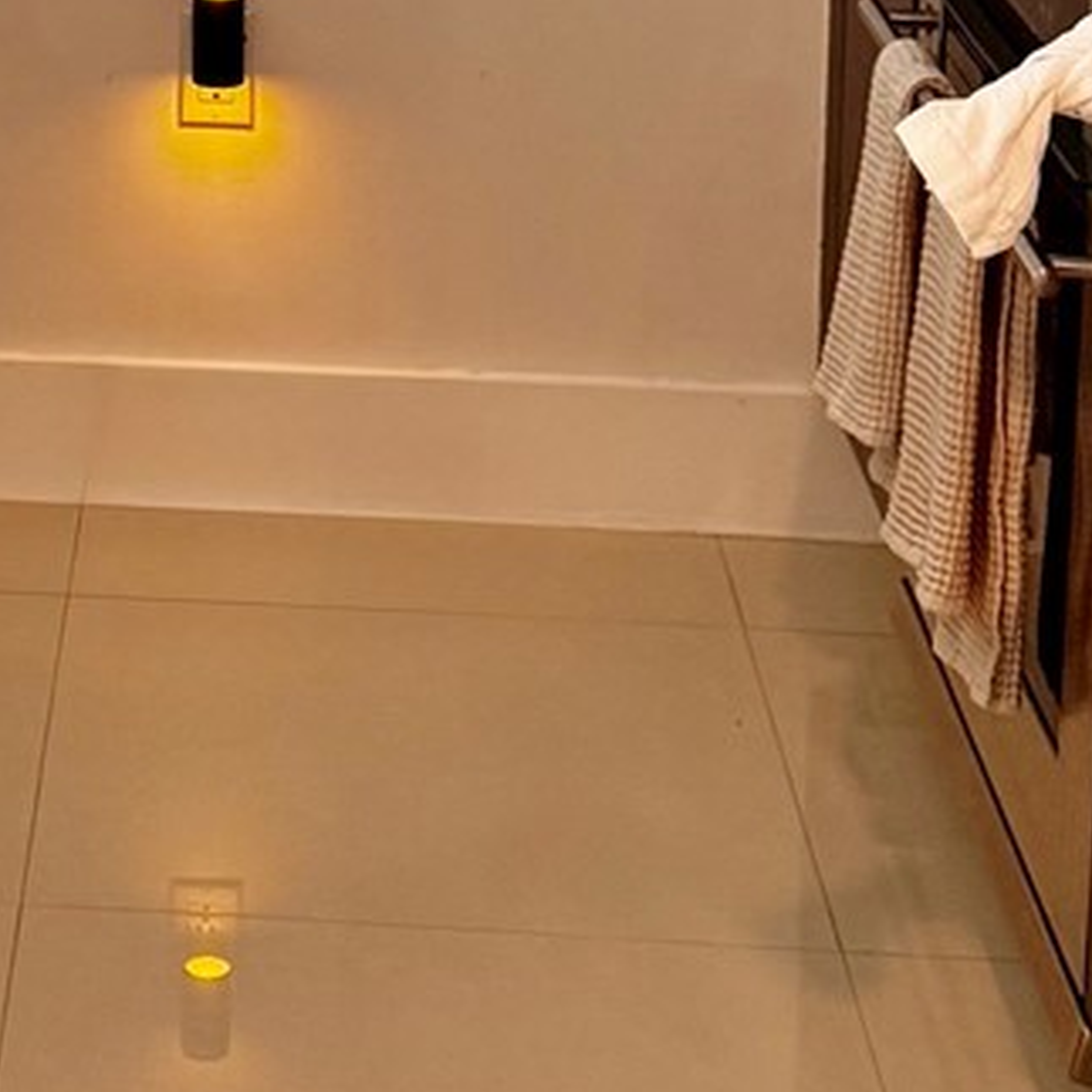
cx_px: -88
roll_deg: -0.6
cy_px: -304
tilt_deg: -8.2
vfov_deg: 15.8
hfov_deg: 16.1
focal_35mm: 105
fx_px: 3747
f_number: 1.78
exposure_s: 1/100
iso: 200
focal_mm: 6.76
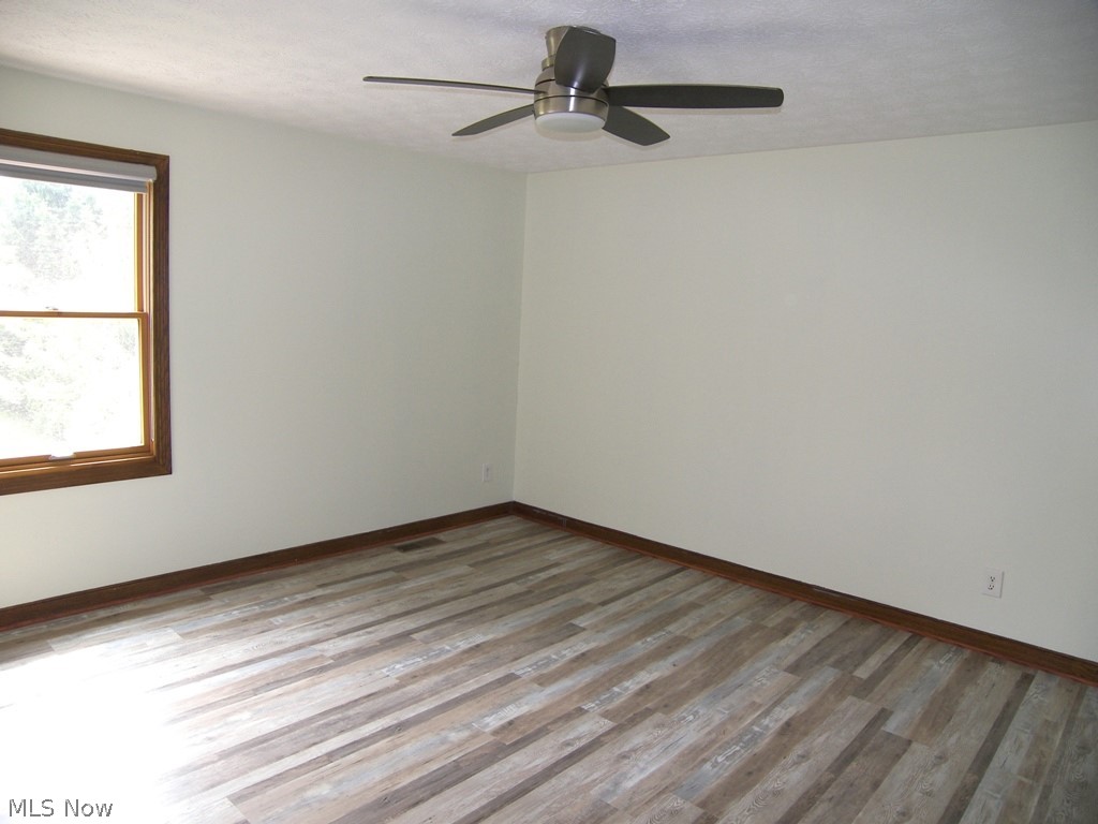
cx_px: 549
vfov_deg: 56.8
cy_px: 412
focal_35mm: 24
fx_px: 761
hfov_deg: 71.6
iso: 100
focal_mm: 5
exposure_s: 1/30
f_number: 2.8
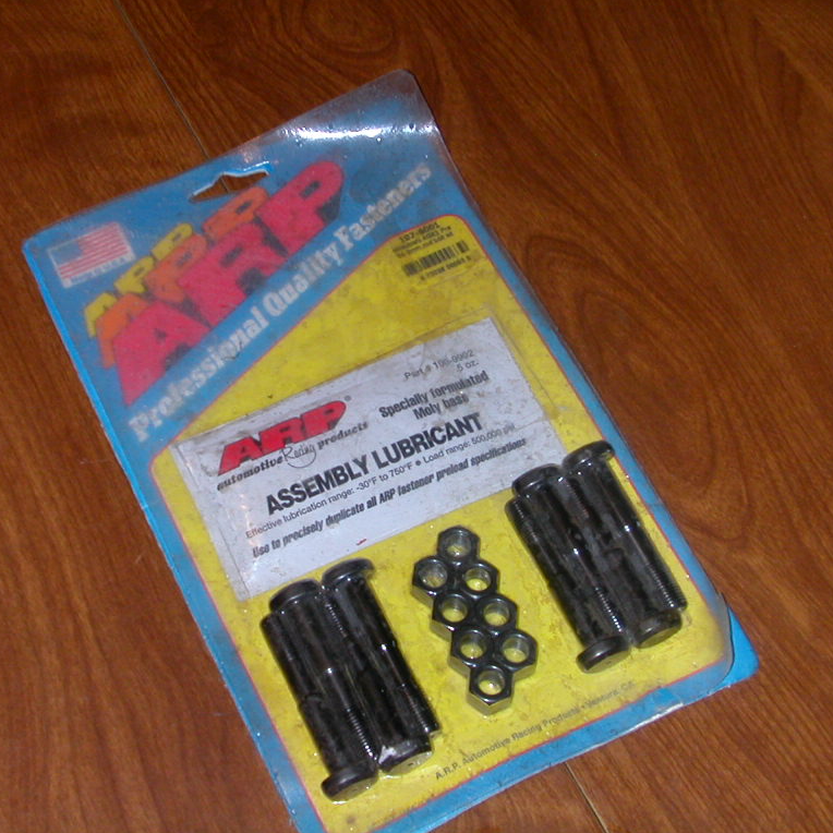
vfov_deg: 26.9
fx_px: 1742
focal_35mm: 64
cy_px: 415
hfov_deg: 26.9
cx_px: 358
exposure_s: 1/59.9
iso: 100
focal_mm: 8.2
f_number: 3.2
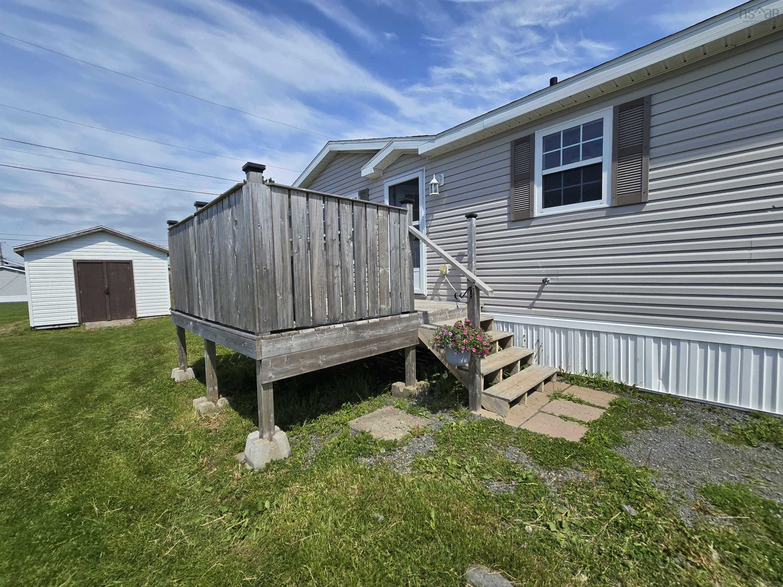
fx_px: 294
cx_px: 392
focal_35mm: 13
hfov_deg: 106.2
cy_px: 294
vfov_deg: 89.9
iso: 50
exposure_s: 1/2628
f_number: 2.2
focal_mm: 2.2
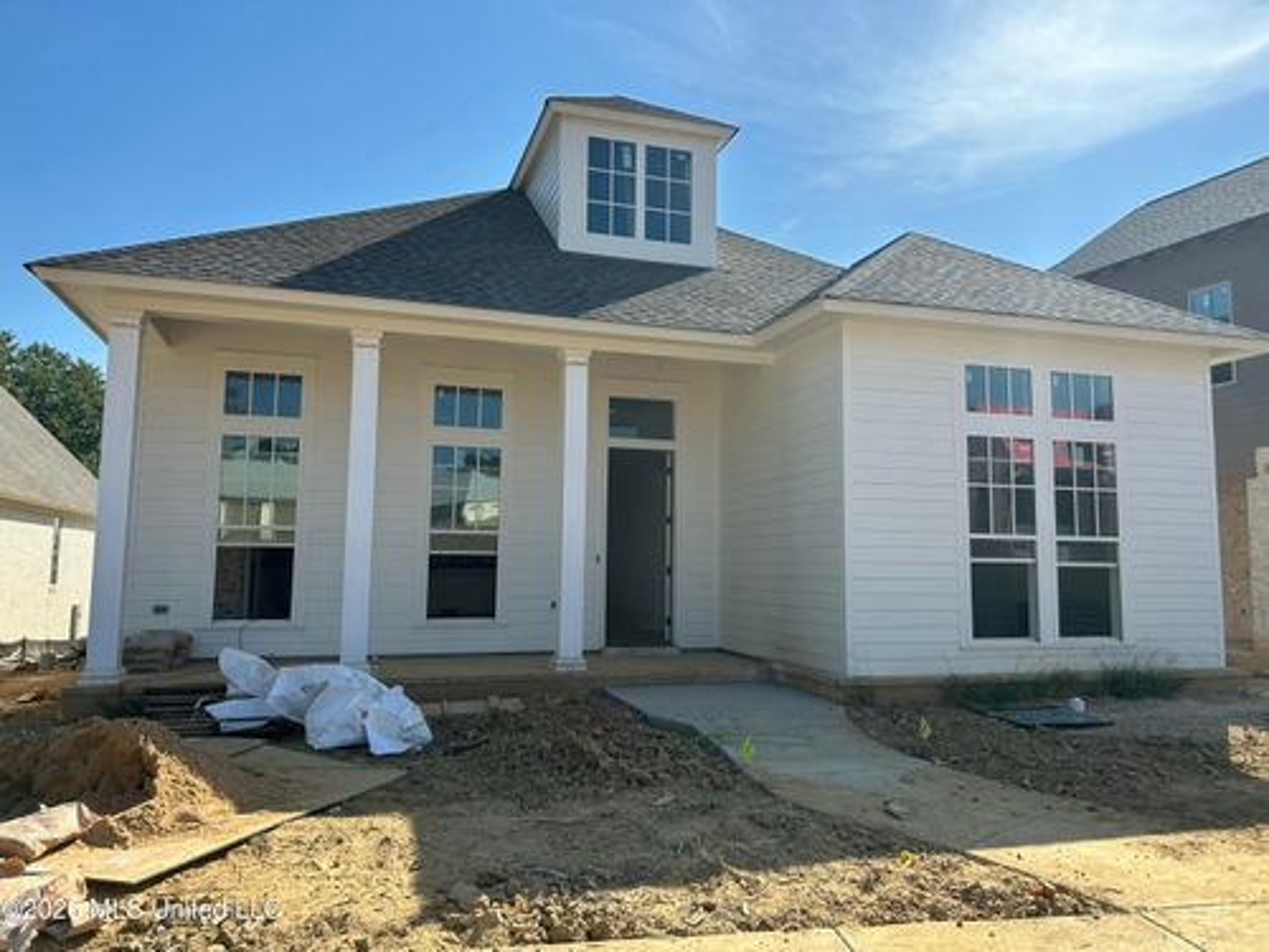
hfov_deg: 67.3
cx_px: 634
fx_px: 953
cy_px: 476
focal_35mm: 26
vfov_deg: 53.1
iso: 50
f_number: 1.5
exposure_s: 1/3704
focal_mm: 5.7
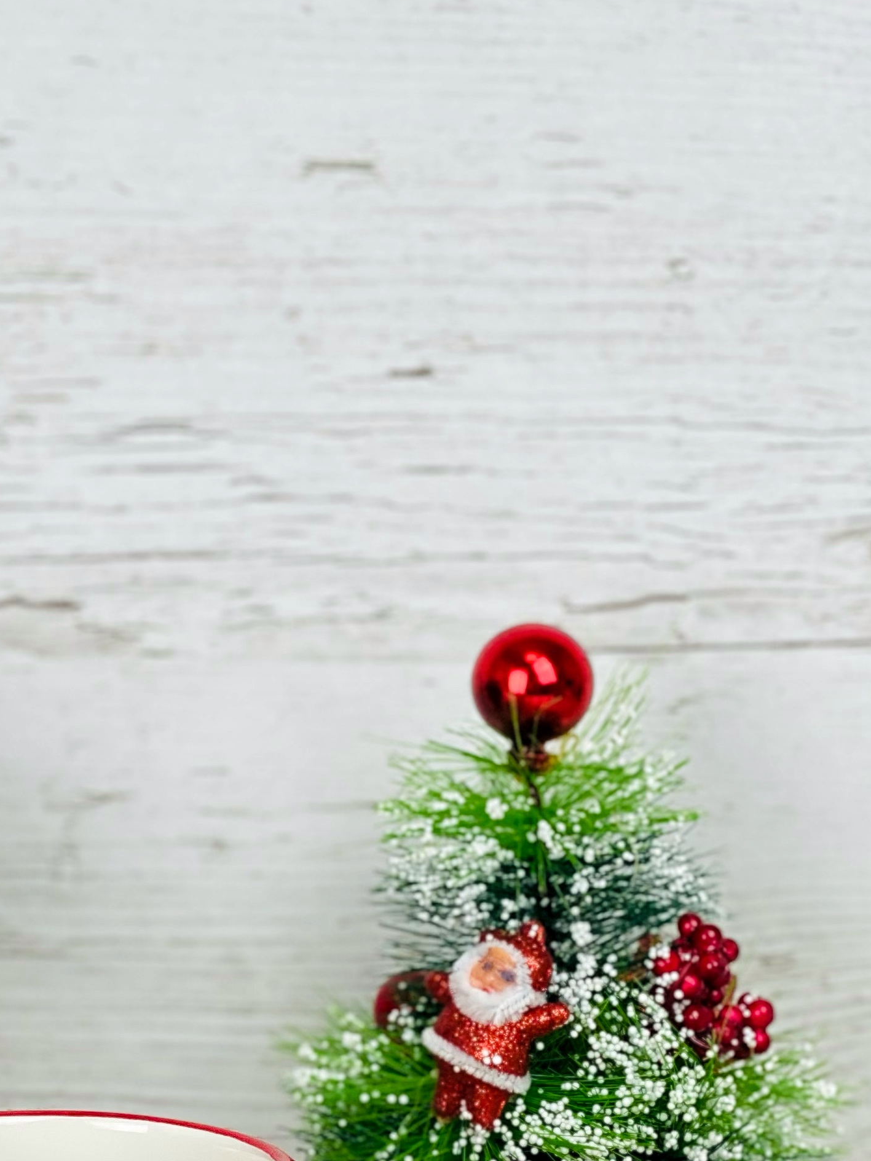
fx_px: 3724
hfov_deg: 13.2
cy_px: 876
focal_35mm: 111
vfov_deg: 17.6
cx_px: 1
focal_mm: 6
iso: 20
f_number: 2
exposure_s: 1/141
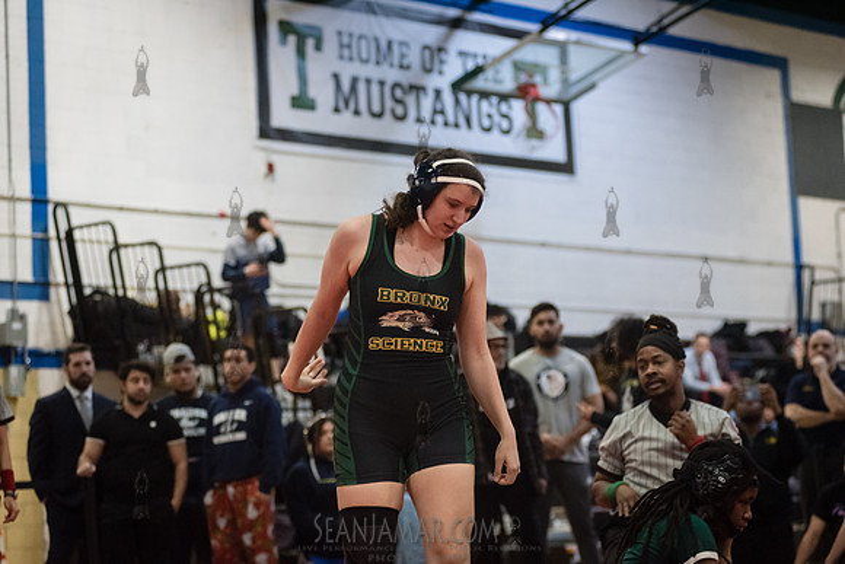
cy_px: 282
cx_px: 422
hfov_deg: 20.4
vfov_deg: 13.7
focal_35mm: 100
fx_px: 2348
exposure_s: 1/500
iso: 8000
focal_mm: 100
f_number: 3.5
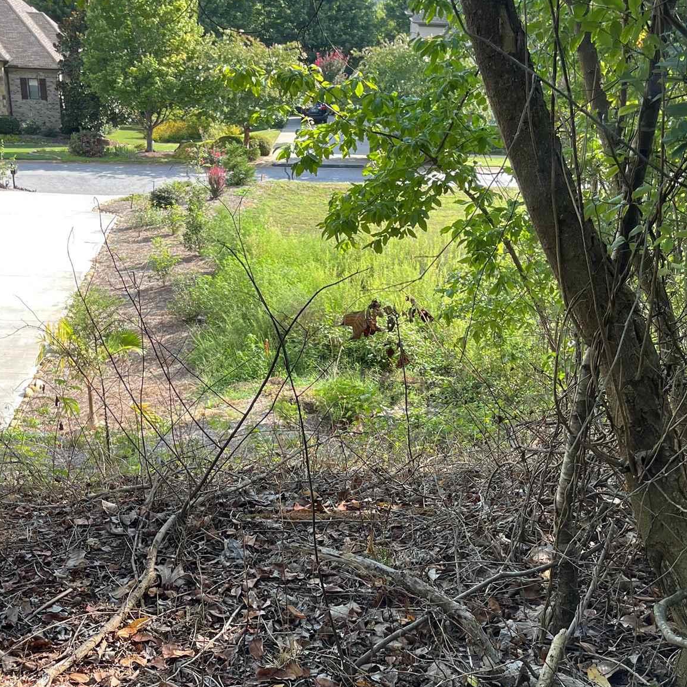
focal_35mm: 46
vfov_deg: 36.3
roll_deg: -0.5
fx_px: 1033
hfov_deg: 36.8
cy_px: 473
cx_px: 367
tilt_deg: -25.9
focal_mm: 5.1
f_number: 1.6
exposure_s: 1/239
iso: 40
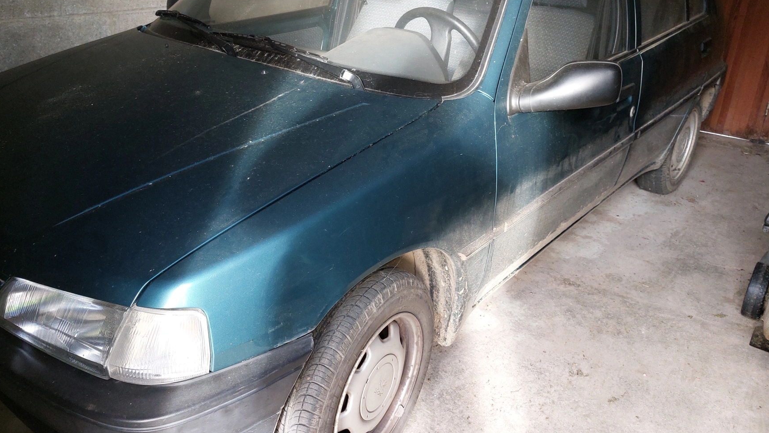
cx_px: 361
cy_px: 164
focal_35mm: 29
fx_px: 591
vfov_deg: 39.9
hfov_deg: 66.0
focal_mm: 5.23
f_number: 1.8
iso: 200
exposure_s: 1/100
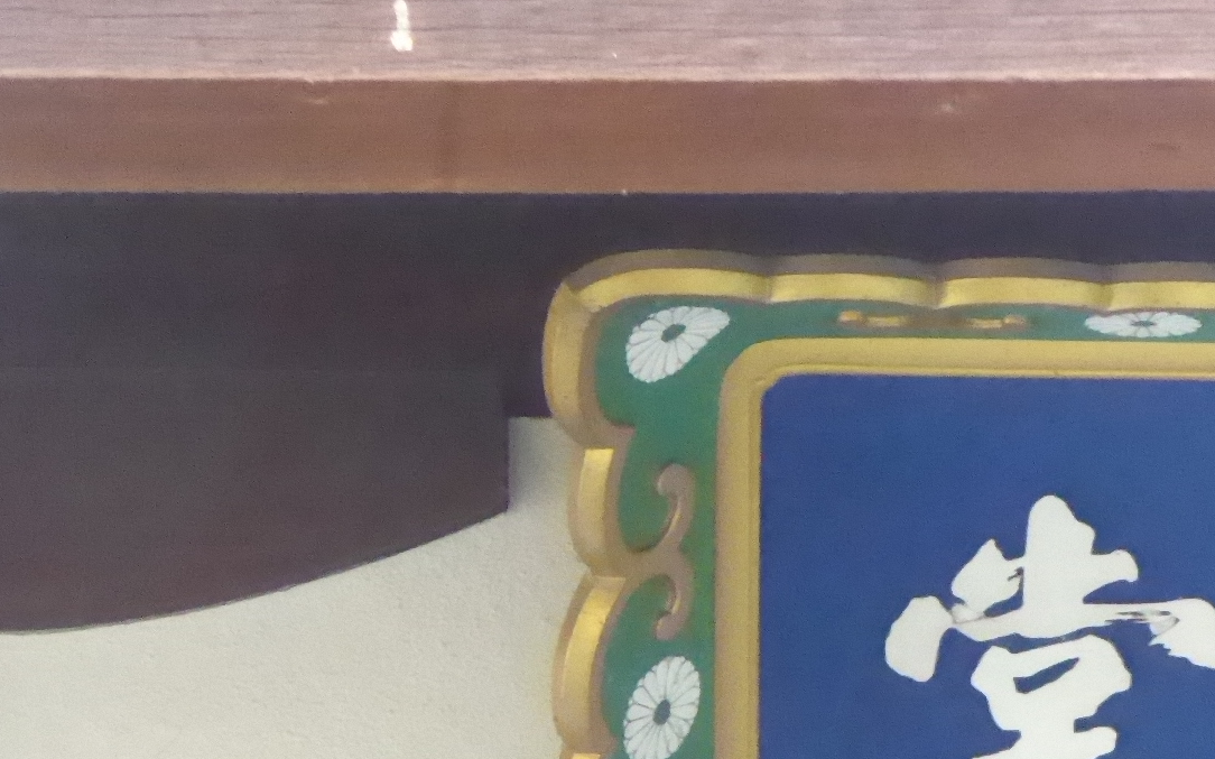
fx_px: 10528
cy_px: 997
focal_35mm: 318
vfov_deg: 4.1
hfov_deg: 6.6
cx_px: 1325
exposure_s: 1/60
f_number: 5.1
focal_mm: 20.6
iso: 2500
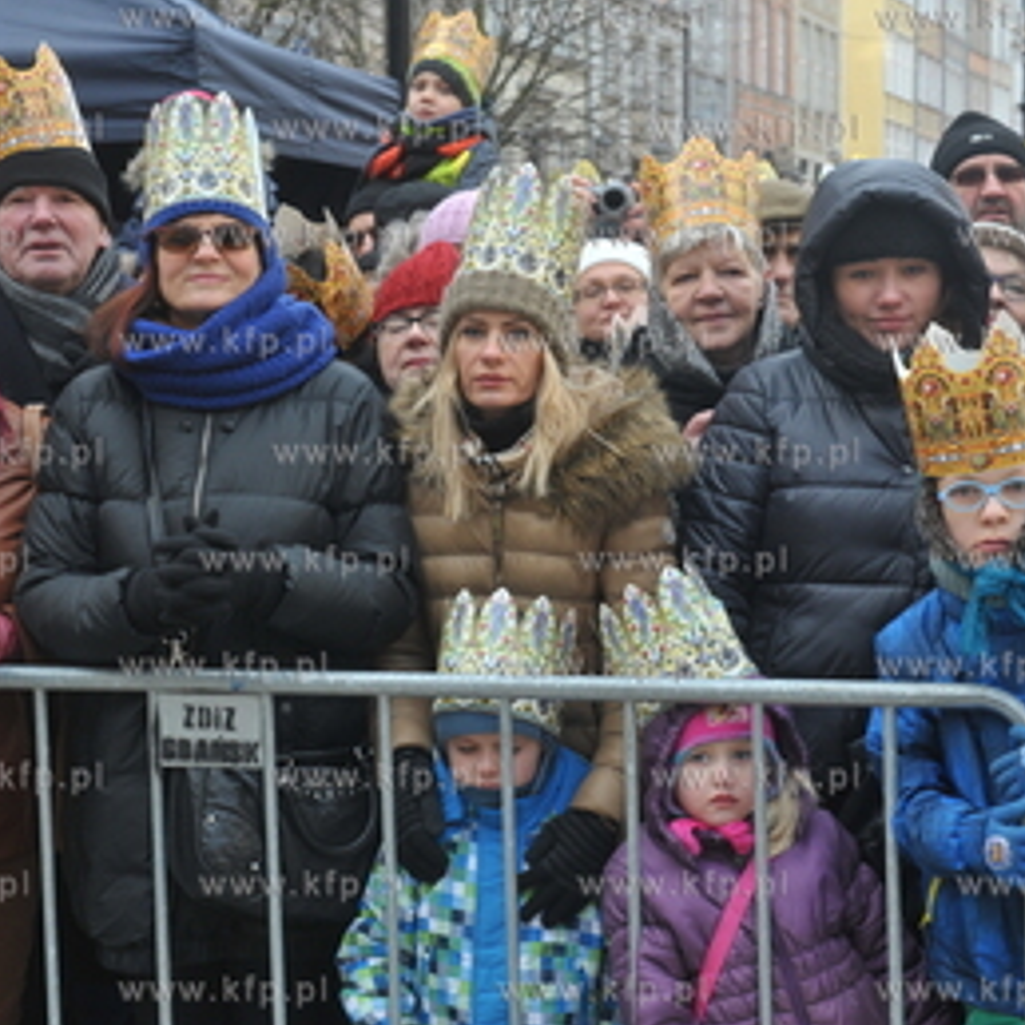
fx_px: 2647
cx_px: 516
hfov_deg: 21.9
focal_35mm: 79
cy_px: 505
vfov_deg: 21.9
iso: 800
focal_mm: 60
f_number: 7.1
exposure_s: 1/160
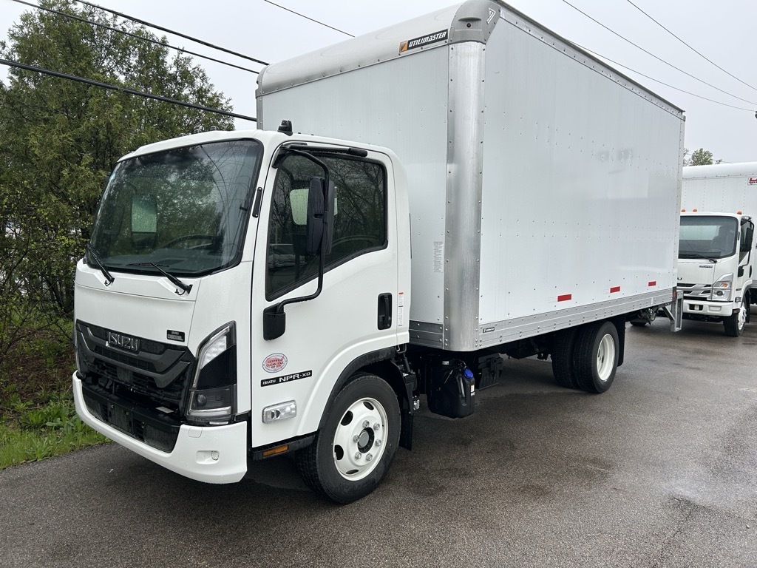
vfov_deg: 53.1
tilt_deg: -4.5
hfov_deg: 67.3
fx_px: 569
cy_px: 284
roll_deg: -0.2
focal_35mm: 26
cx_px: 378
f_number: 1.5
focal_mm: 5.7
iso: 50
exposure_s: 1/940
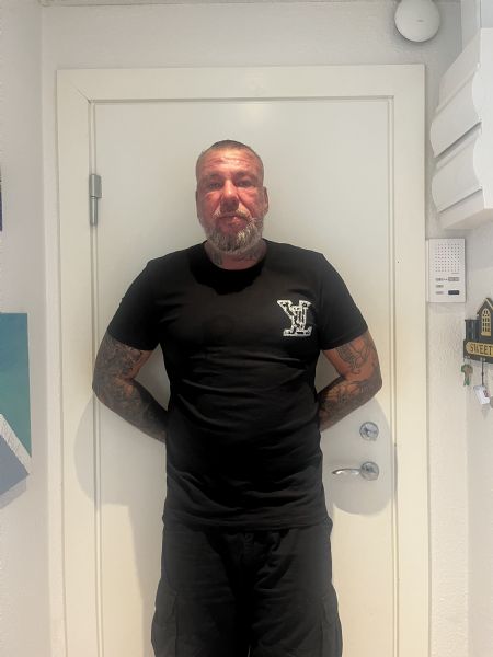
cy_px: 328
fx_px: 494
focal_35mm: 26
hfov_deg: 53.1
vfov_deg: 67.3
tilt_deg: -0.2
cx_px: 246
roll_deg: +0.2
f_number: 1.6
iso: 320
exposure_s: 1/50
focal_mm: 5.1
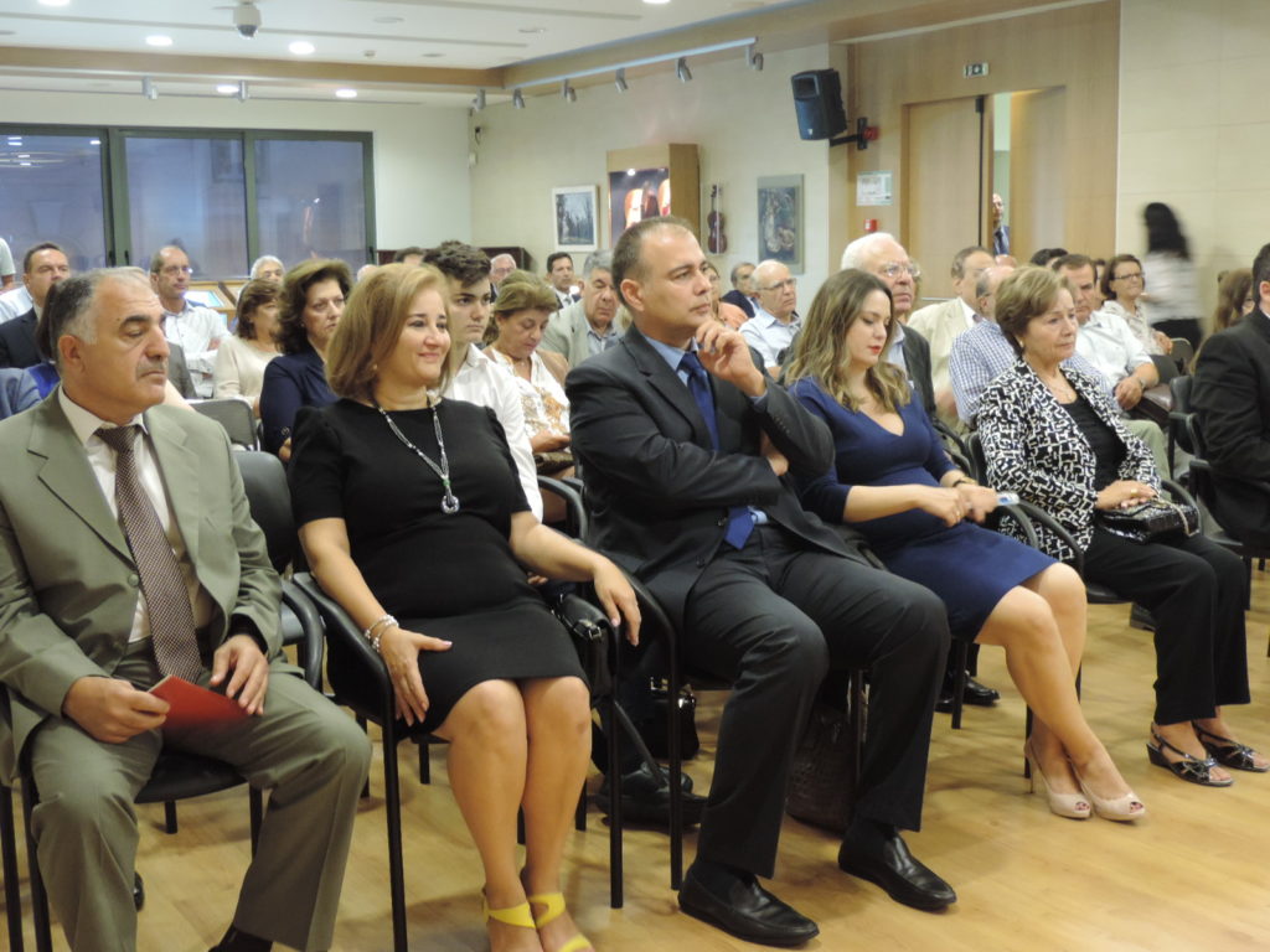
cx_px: 635
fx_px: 1578
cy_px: 476
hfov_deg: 43.9
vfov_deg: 33.6
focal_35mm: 43
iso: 560
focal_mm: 7.6
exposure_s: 1/13
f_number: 3.4
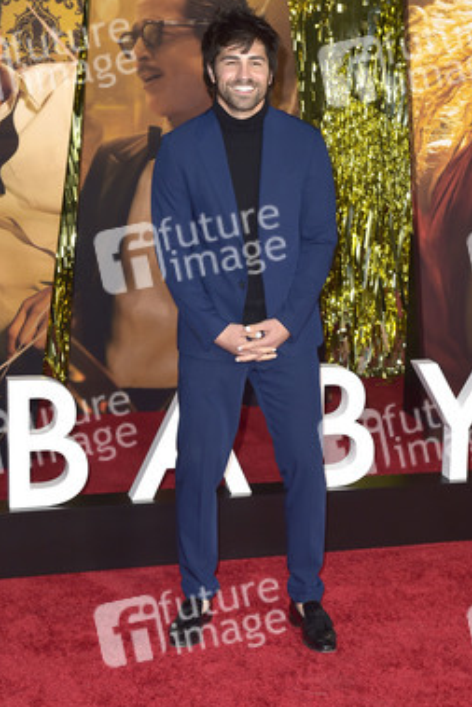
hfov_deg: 23.4
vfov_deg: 34.5
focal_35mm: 58
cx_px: 245
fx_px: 1140
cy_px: 343
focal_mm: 55
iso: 1000
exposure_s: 1/250
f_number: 6.3
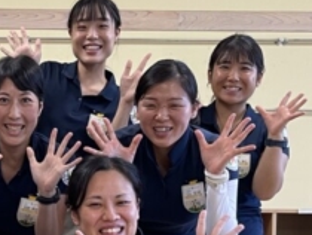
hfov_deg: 19.9
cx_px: -15
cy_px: 265
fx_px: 857
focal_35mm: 95
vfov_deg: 15.2
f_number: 1.6
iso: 125
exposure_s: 1/60
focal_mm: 5.1
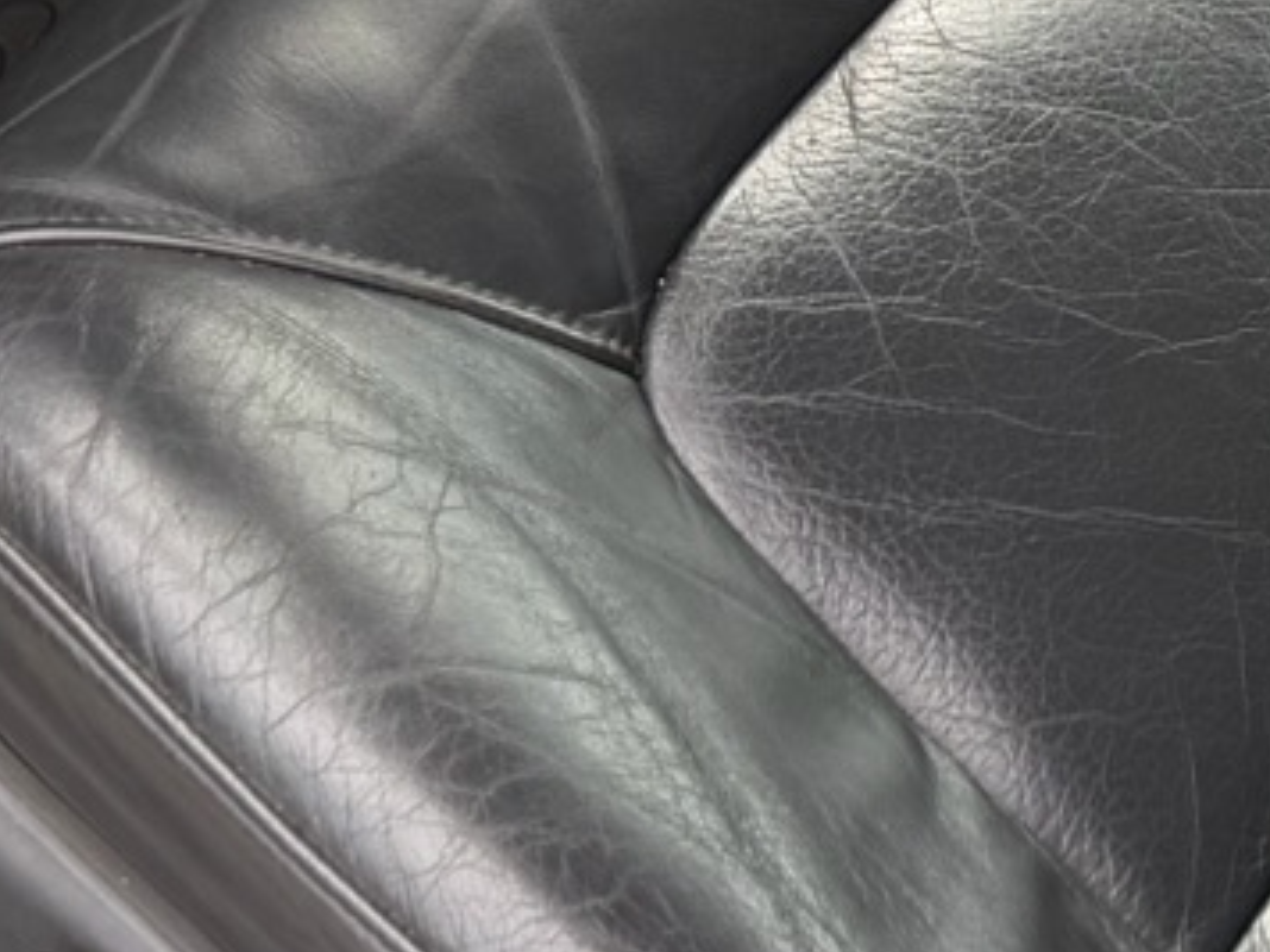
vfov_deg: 9.8
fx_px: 5063
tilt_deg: -34.3
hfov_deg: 14.2
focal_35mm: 138
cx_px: 1038
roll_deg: -1.0
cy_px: -1091
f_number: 1.78
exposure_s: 1/868
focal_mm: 6.76
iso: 100
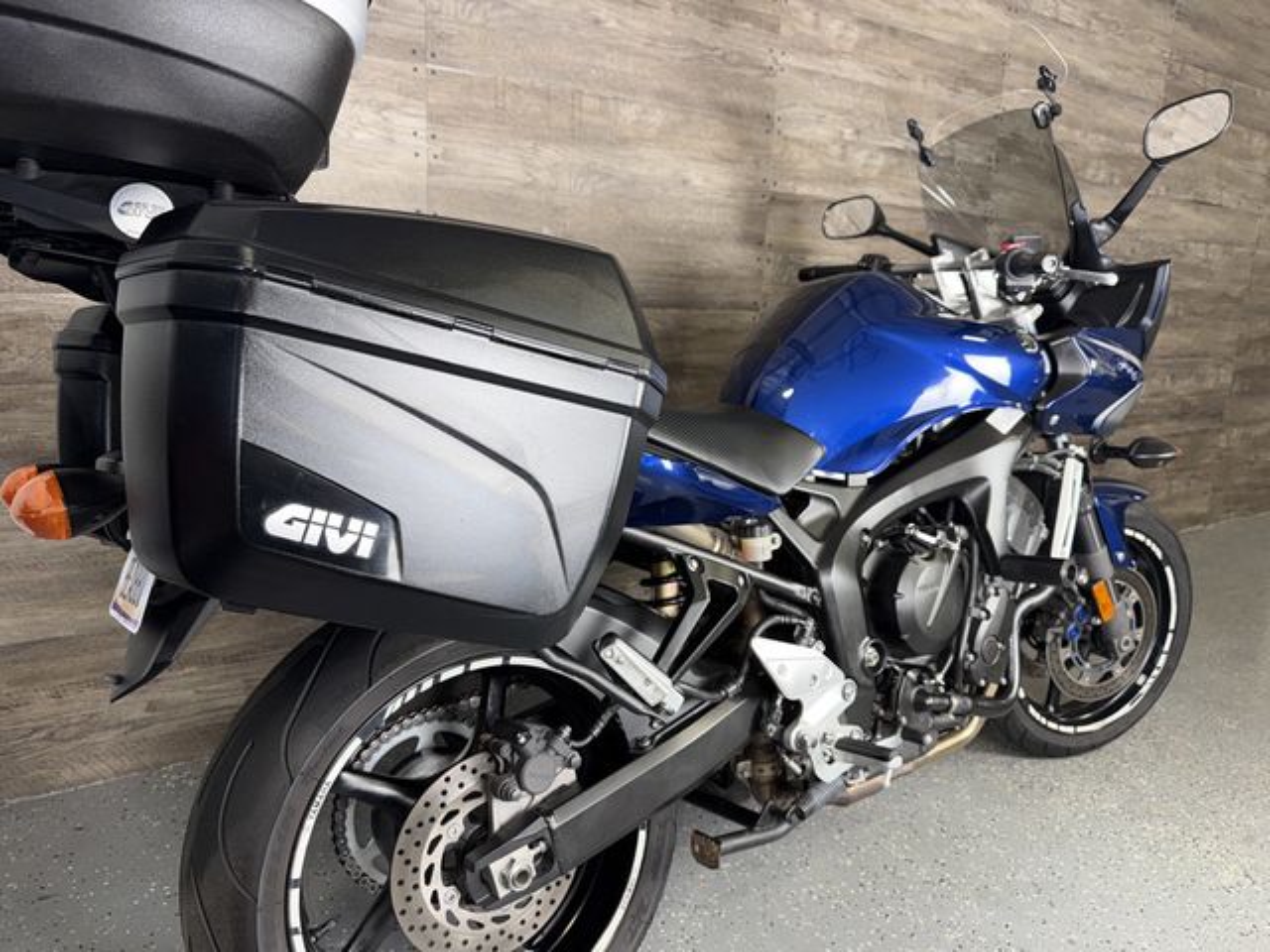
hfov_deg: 71.6
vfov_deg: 56.8
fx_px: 881
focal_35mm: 24
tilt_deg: -12.2
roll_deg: -2.2
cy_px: 476
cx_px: 635
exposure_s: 1/27
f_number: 1.78
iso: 80
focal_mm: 6.76
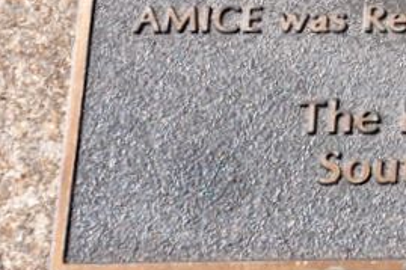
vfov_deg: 5.3
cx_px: 771
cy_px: -149
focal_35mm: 257
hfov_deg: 7.7
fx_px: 2895
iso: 200
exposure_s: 1/250
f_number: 10
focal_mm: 45
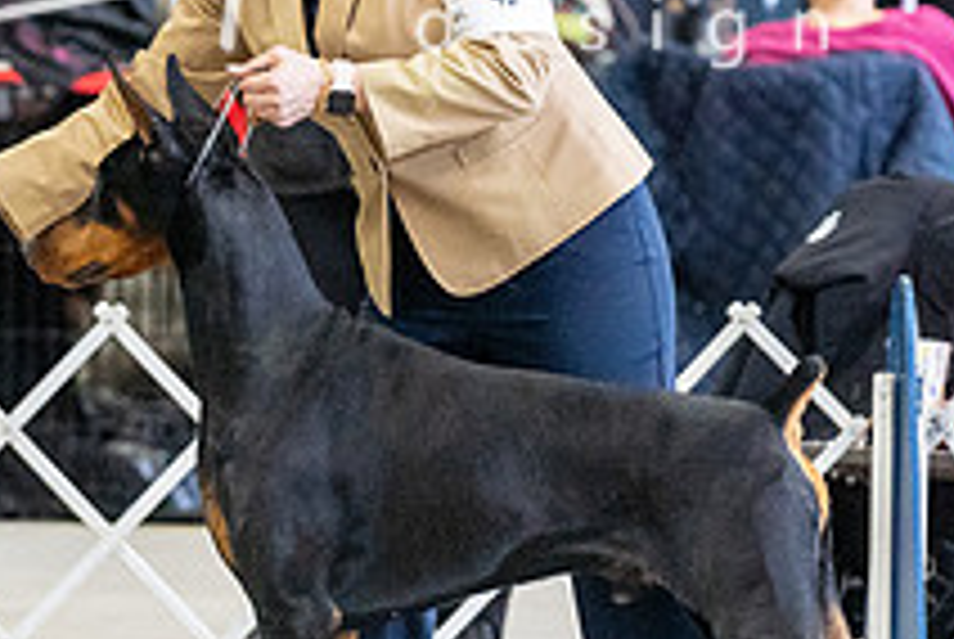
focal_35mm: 473
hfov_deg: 4.4
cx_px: 270
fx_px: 12552
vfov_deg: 2.9
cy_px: 164
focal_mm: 173
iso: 6400
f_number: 4
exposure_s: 1/320
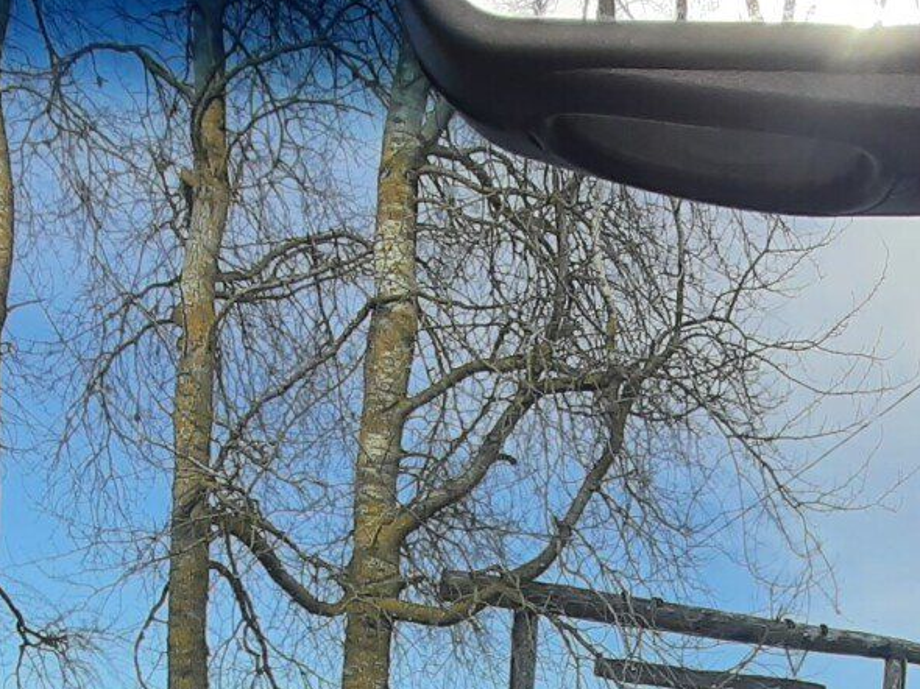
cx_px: 596
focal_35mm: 43
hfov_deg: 43.4
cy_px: 1065
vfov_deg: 24.8
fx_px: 1142
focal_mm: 1.42
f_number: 2.2
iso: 40
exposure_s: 1/417
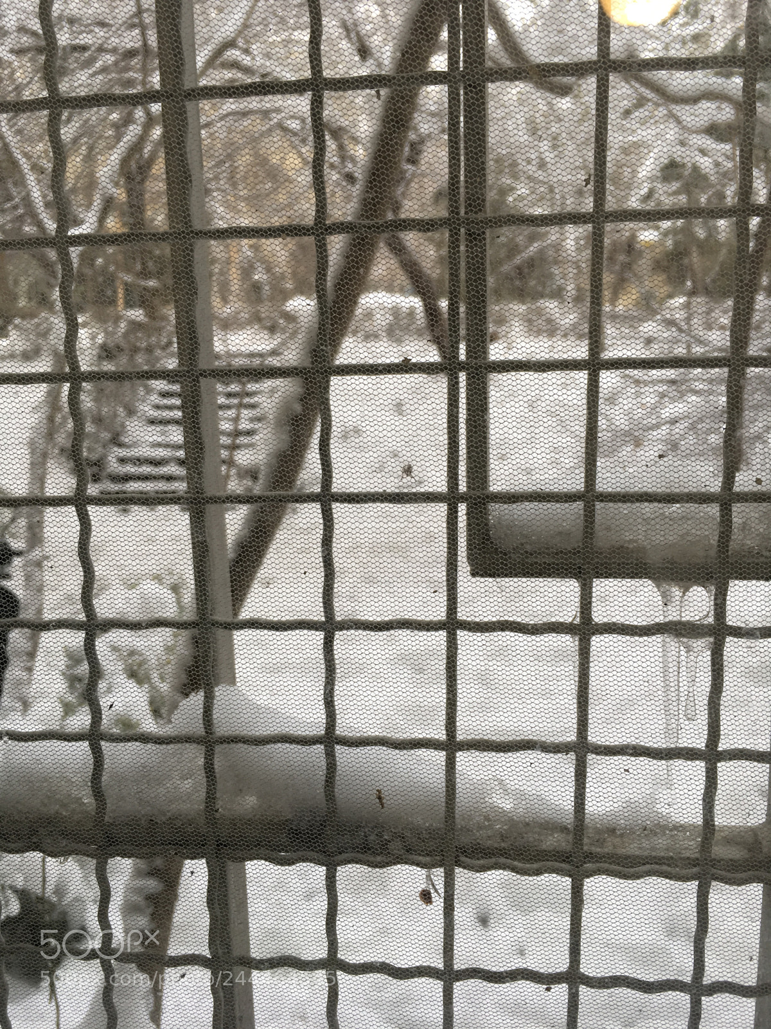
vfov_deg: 61.7
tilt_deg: -10.4
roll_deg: +2.0
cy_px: 514
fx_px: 861
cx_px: 386
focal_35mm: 29
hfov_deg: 48.2
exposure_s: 1/50
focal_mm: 4.15
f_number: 2.2
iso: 25
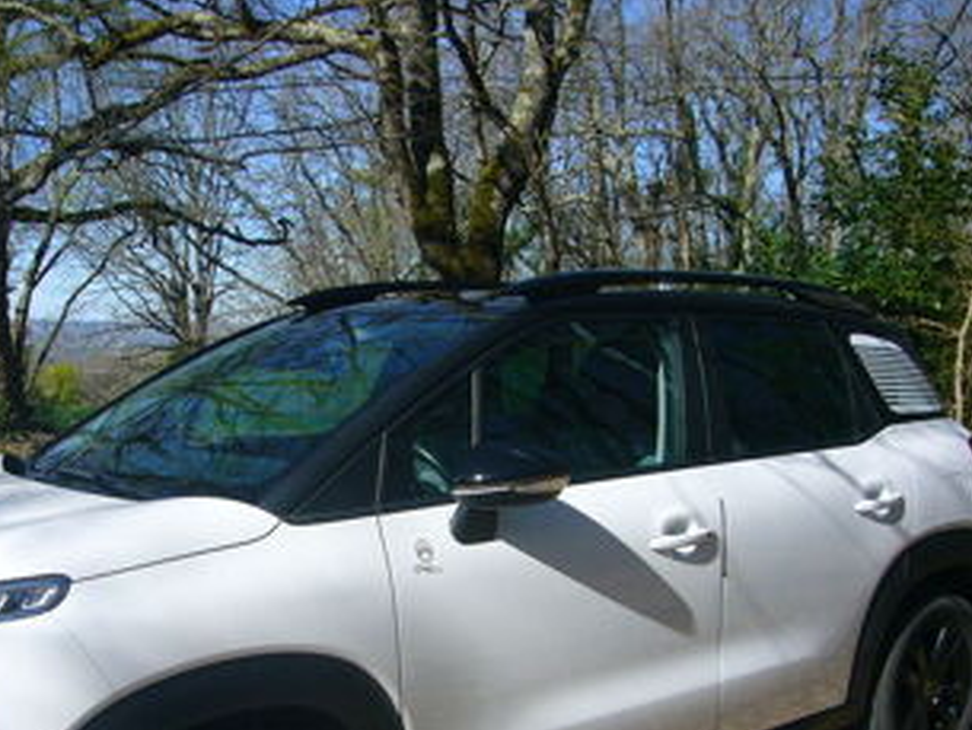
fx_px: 1236
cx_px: 366
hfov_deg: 42.6
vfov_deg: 32.3
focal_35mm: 44
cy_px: 539
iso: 80
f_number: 5.6
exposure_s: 1/320
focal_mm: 4.6
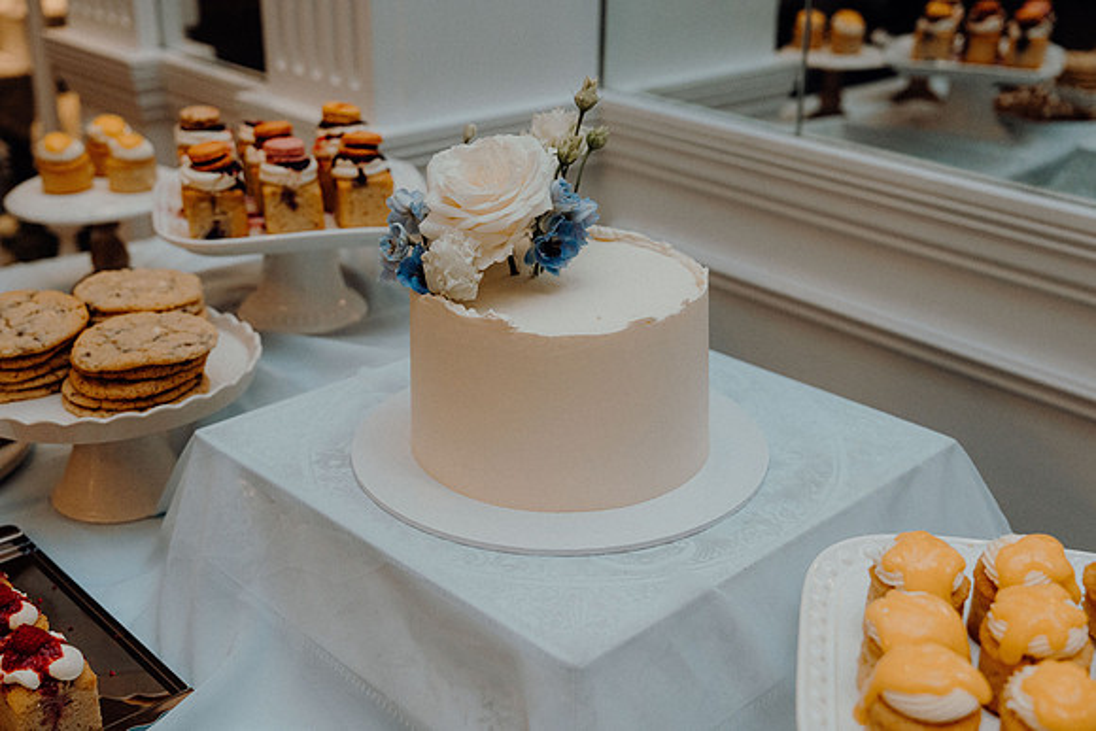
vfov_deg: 31.2
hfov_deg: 45.4
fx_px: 1309
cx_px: 548
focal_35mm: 43
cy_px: 366
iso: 2500
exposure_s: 1/200
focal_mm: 43
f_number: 3.5
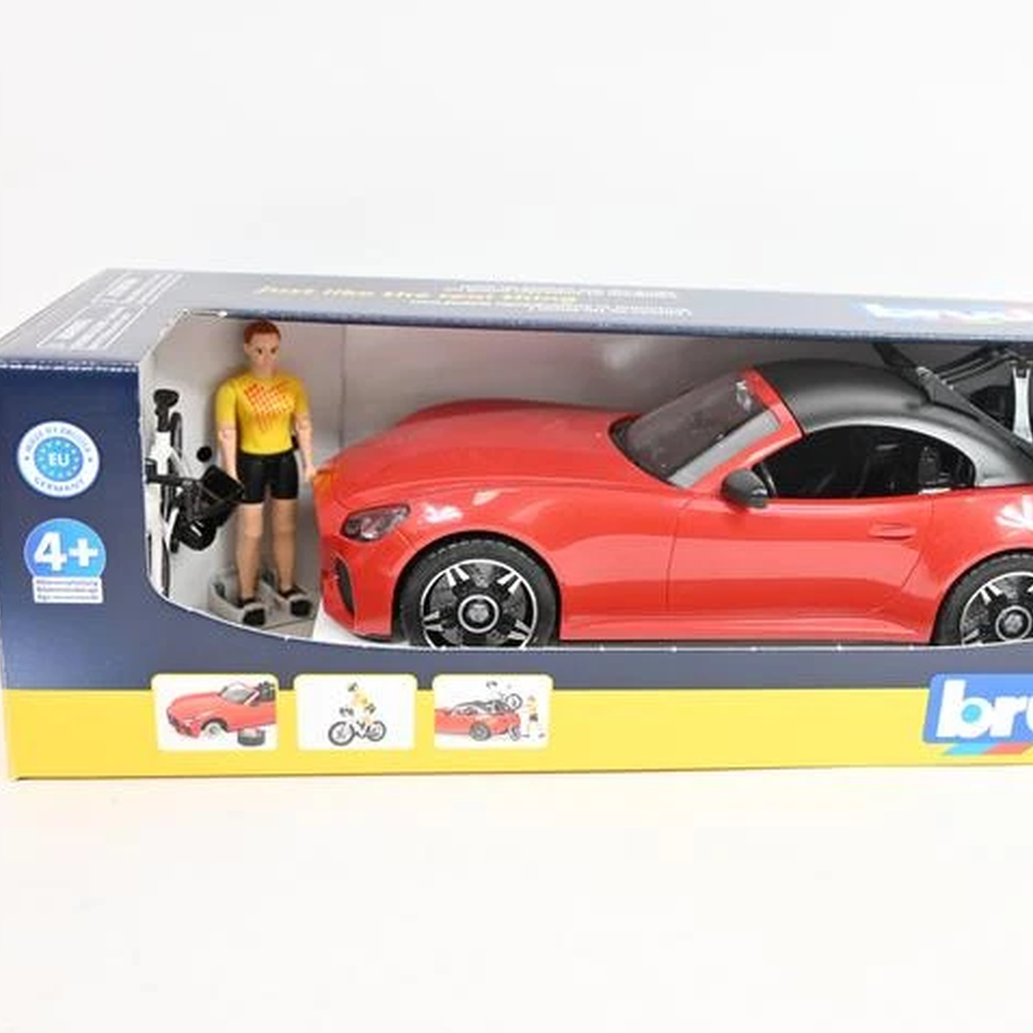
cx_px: 642
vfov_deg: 40.6
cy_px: 516
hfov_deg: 40.4
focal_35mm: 41
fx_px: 1395
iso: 900
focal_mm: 21.5
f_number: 4
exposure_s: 1/125
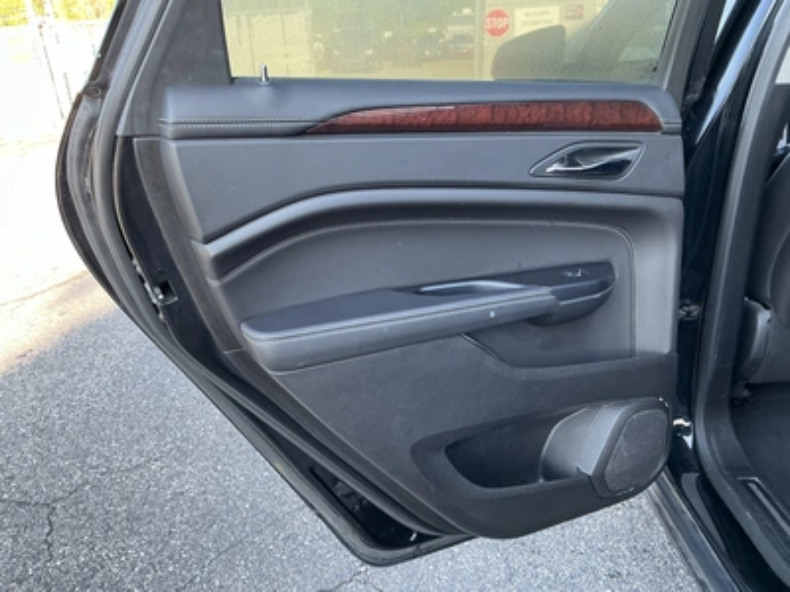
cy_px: 296
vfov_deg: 49.7
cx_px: 395
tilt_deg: -21.8
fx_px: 639
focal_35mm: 28
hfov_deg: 63.4
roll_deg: +2.1
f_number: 1.8
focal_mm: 3
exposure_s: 1/122
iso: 64
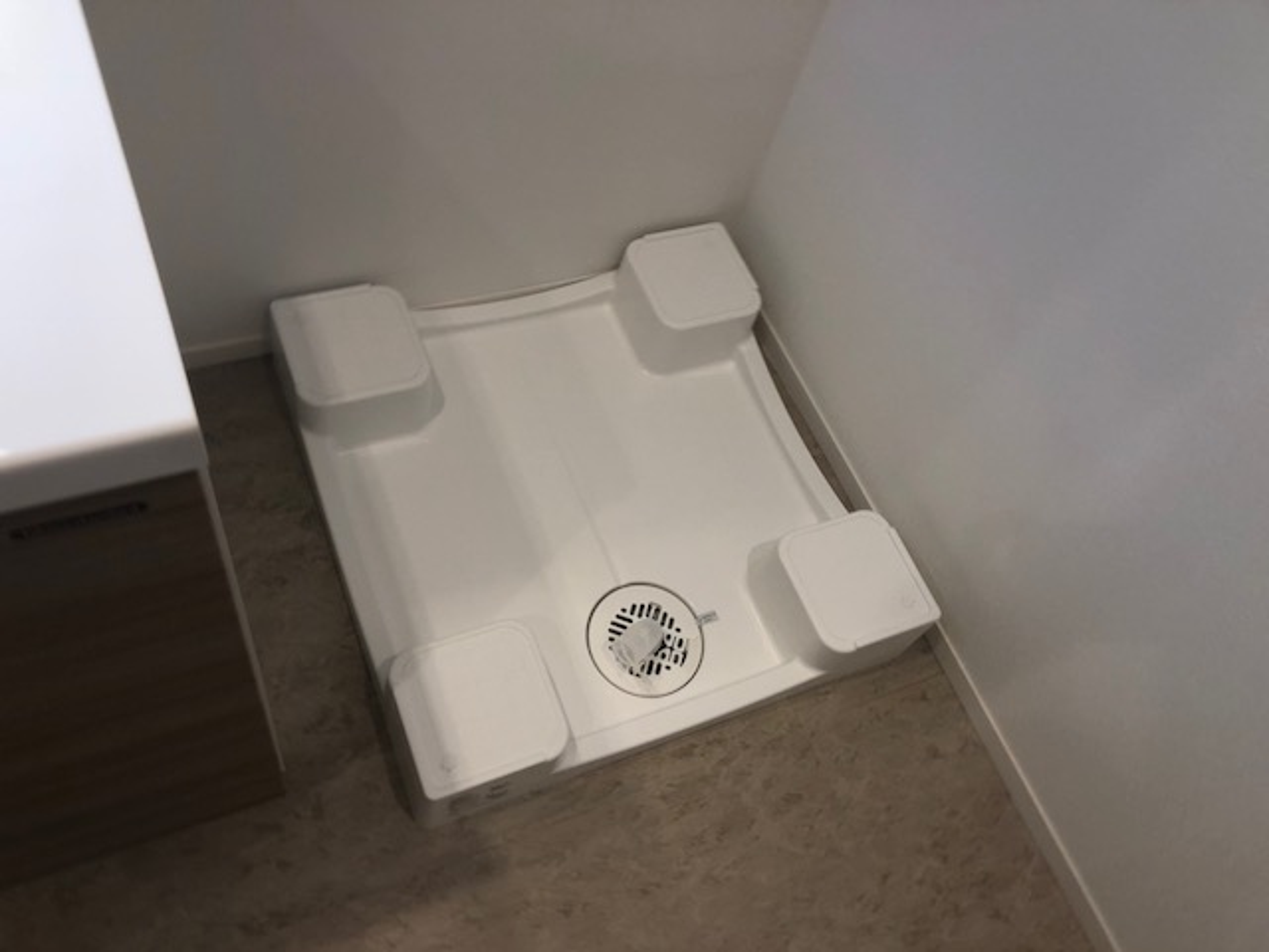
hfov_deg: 63.4
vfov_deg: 49.7
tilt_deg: -59.1
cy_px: 476
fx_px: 1026
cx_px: 634
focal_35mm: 28
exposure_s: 1/50
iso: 25
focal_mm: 3.99
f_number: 1.8
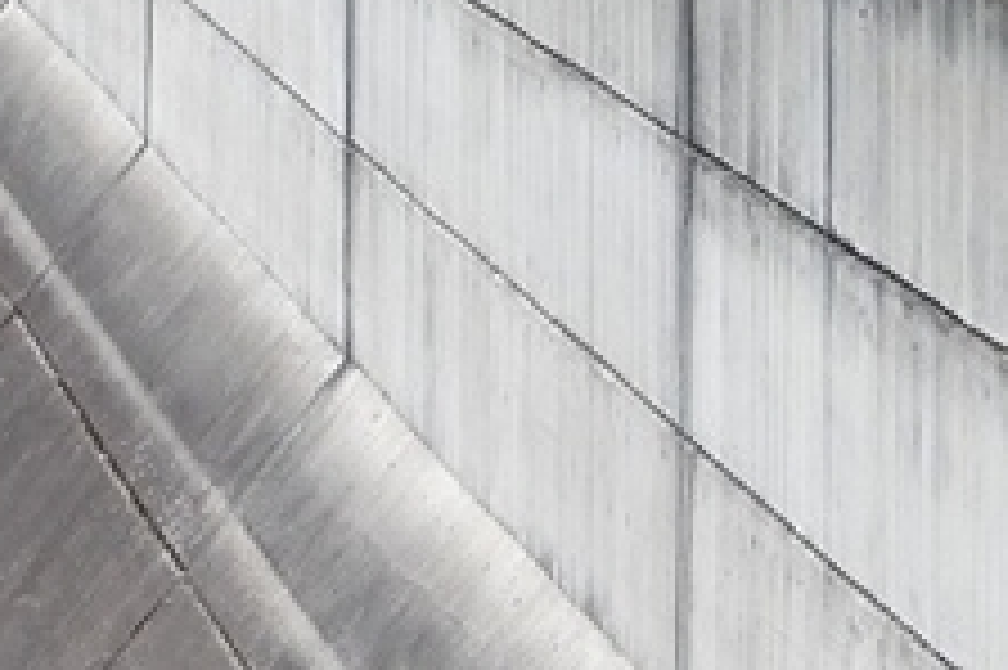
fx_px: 8897
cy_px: -229
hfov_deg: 6.3
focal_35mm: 318
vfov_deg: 4.3
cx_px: -1130
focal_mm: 10.2
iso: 80
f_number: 5.6
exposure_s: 1/125
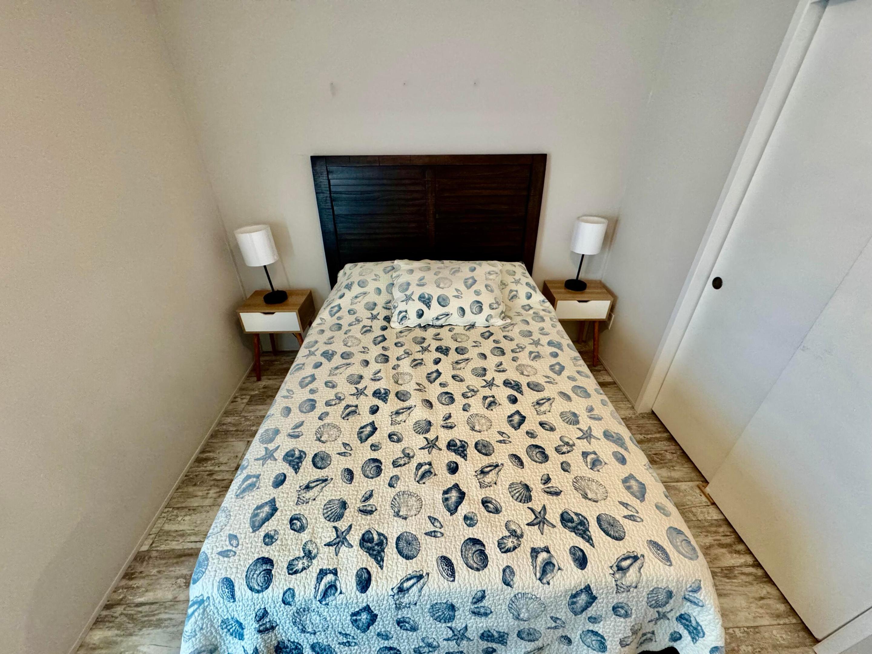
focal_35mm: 14
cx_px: 436
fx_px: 353
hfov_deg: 102.1
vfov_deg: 85.7
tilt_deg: -31.9
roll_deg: +0.6
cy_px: 327
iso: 500
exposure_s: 1/60
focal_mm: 2.22
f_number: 2.2
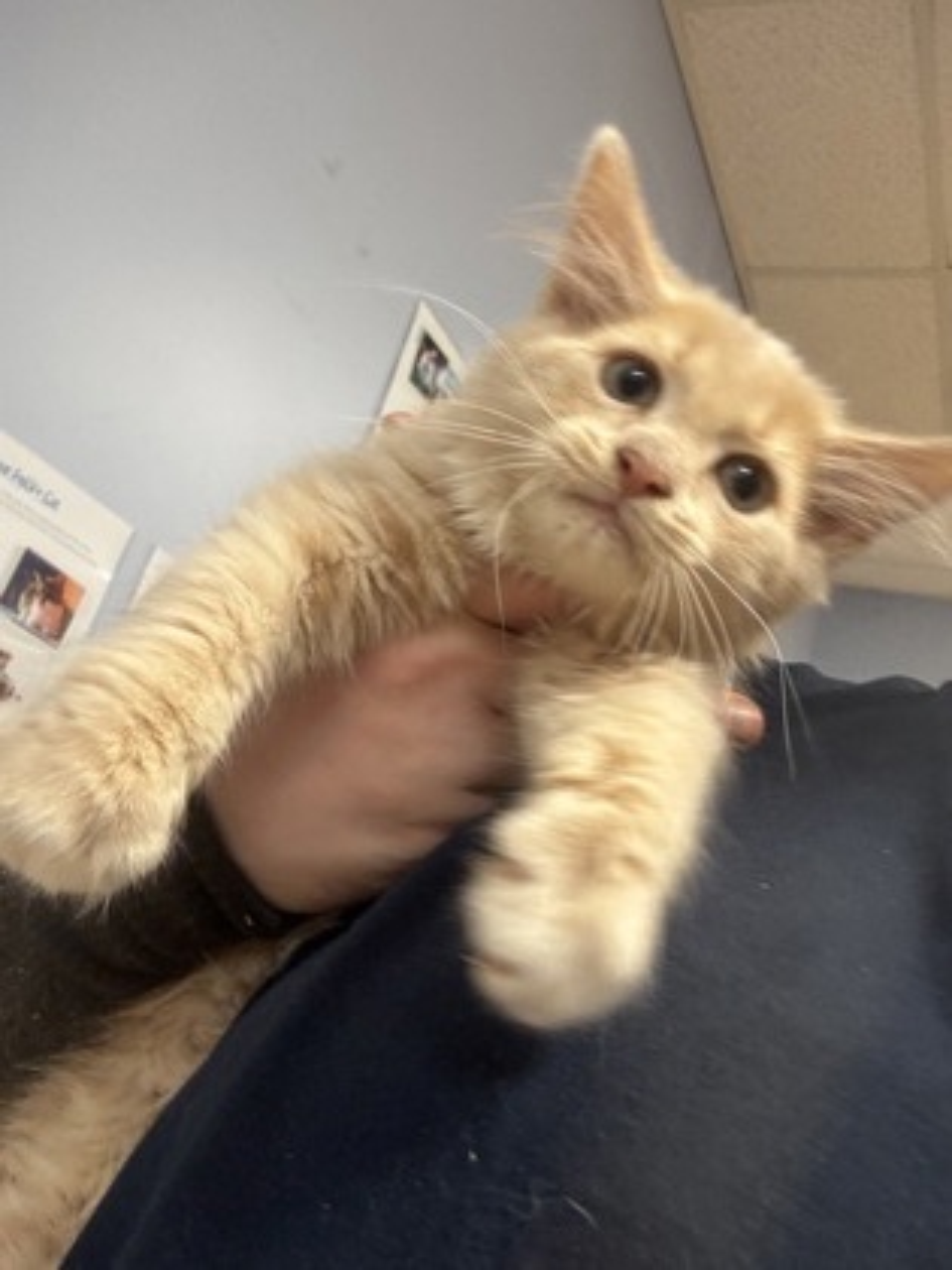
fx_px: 1100
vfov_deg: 60.0
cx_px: 476
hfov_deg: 46.8
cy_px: 635
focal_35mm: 30
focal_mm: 2.69
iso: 125
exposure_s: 1/44
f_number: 1.9
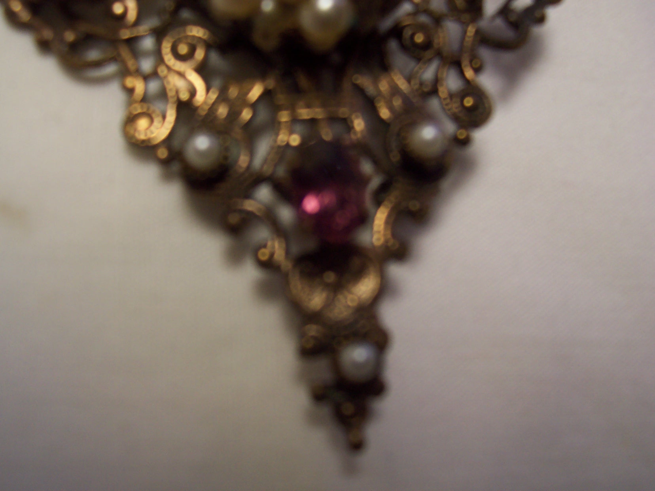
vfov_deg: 38.7
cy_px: 246
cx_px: 328
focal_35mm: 37
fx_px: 700
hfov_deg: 50.1
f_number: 2.8
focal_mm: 5.6
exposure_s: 1/60
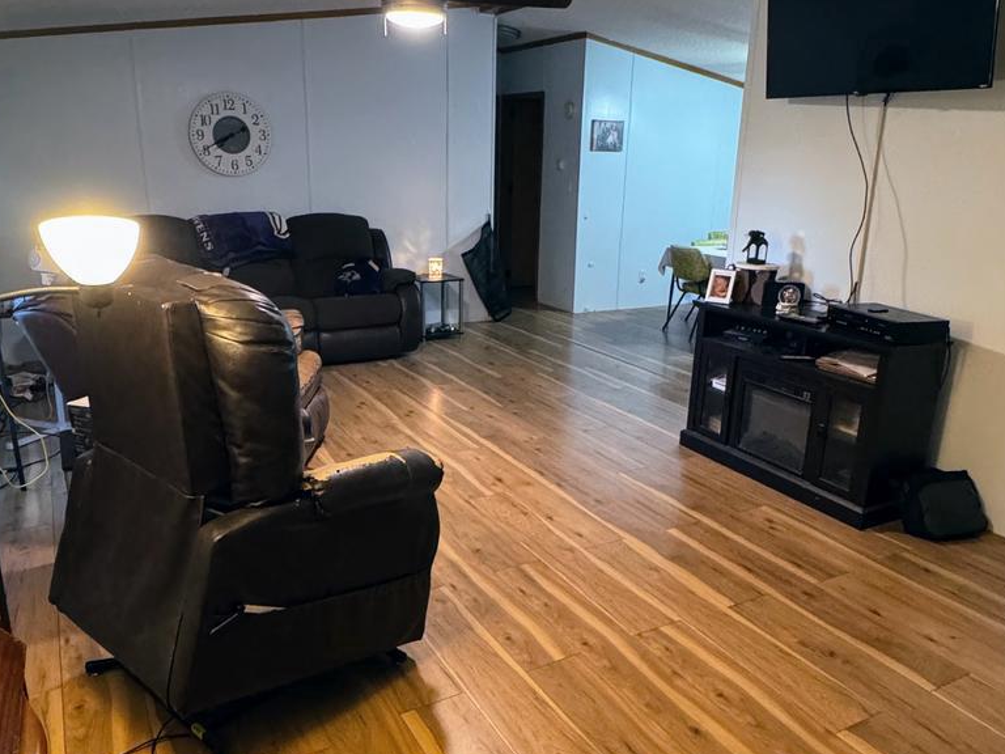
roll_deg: -1.0
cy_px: 395
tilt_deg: -16.3
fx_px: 813
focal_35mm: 28
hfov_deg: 63.4
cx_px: 512
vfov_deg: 49.7
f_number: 2.2
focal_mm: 2.22
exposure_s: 1/60
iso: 1000
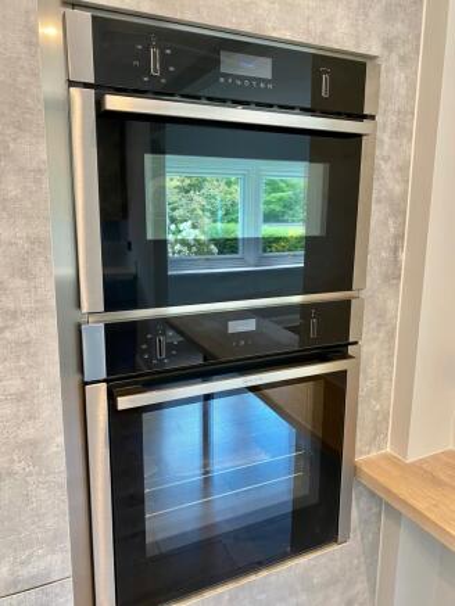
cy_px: 303
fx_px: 455
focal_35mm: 26
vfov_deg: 67.3
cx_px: 228
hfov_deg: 53.1
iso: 125
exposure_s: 1/50
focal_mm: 4.25
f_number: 1.8
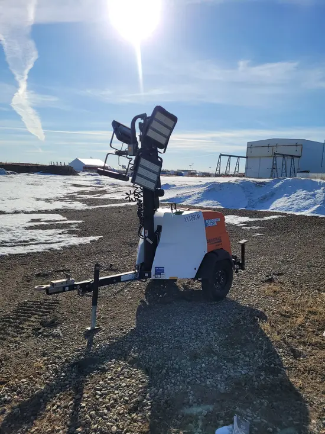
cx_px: 162
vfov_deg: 67.3
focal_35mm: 26
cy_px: 217
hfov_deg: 53.1
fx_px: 325
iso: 40
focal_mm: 5.4
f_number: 1.8
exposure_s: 1/5116
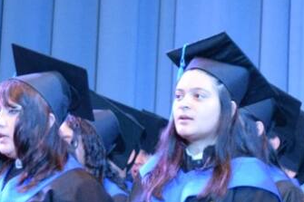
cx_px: 285
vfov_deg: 3.7
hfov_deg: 5.5
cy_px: 140
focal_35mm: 373
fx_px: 3148
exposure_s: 1/60
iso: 3600
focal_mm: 52
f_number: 5.6
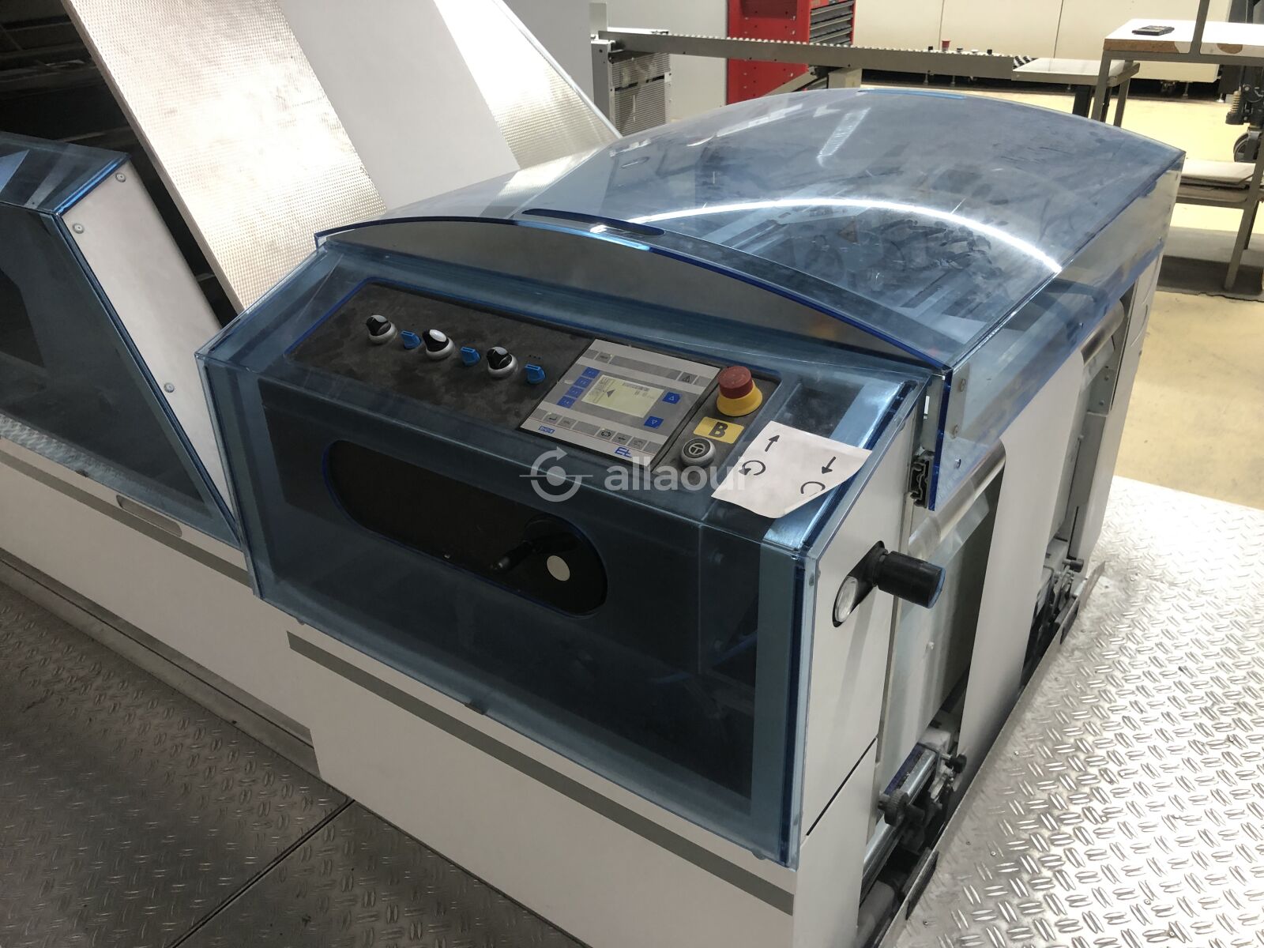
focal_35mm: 28
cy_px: 474
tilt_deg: -29.3
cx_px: 632
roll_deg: +2.0
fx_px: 1022
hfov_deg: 63.4
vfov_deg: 49.7
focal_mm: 4
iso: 32
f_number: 1.8
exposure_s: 1/25
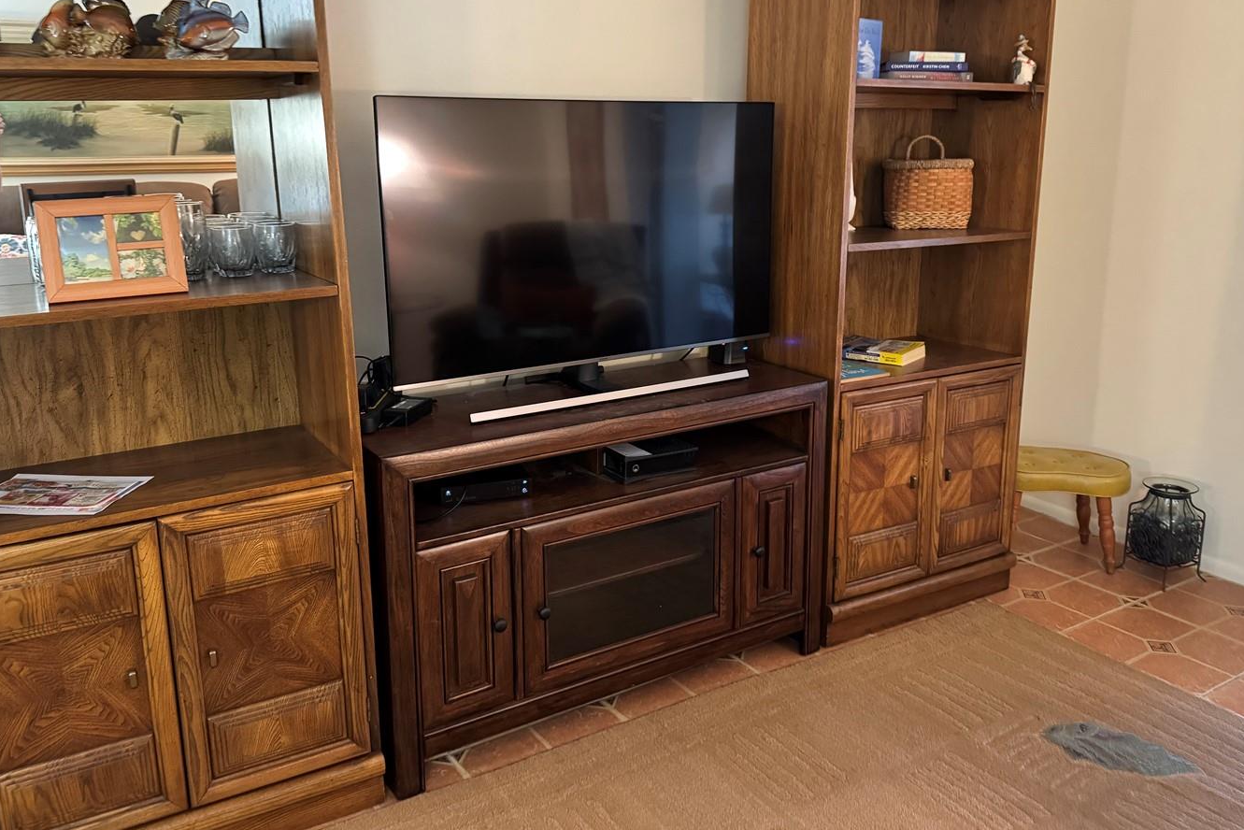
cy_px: 359
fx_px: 1037
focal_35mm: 30
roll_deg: -0.6
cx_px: 640
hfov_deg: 61.9
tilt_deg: -13.0
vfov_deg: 43.5
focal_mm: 6.76
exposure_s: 1/30
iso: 1600
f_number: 1.78
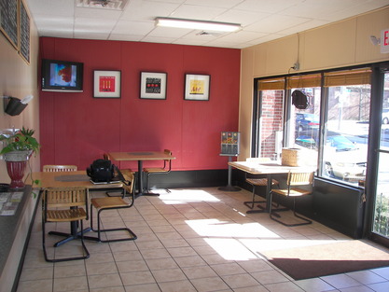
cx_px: 194
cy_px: 146
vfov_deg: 39.7
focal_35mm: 36
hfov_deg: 51.3
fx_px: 405
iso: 50
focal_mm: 6
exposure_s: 1/60
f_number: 2.8
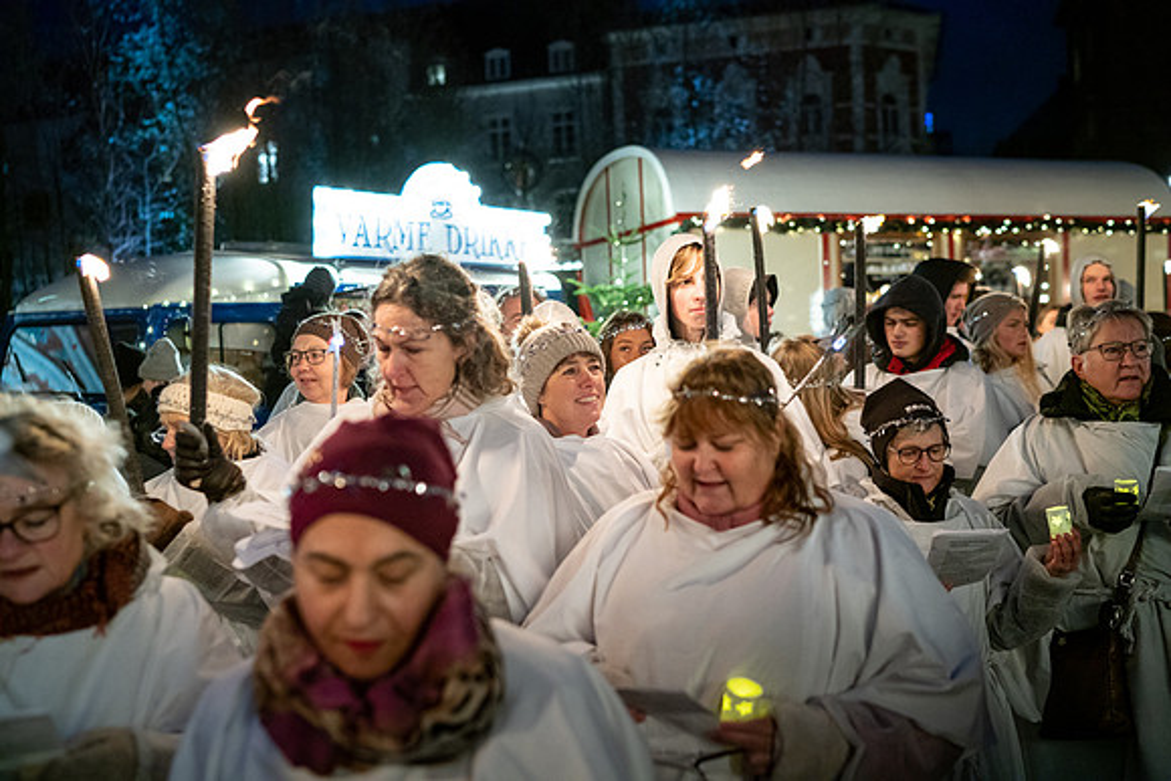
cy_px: 390
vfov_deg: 37.9
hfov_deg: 54.4
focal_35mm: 35
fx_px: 1139
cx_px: 586
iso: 6400
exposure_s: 1/160
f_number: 2
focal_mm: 35
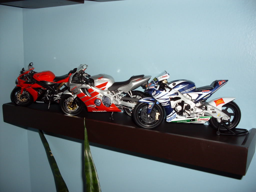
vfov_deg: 37.7
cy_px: 96
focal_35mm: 38
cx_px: 128
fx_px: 281
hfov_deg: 49.0
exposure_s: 1/45
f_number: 2.8
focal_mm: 6.3
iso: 100
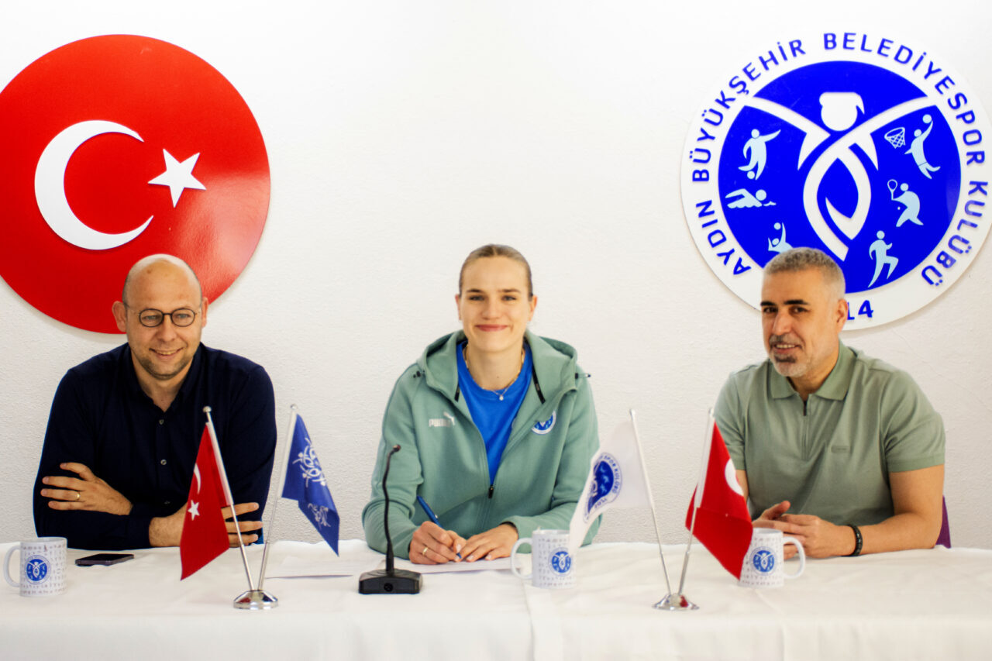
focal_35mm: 52
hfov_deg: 37.9
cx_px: 496
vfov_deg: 25.7
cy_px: 330
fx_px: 1446
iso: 2500
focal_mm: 35
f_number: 4.5
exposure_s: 1/400
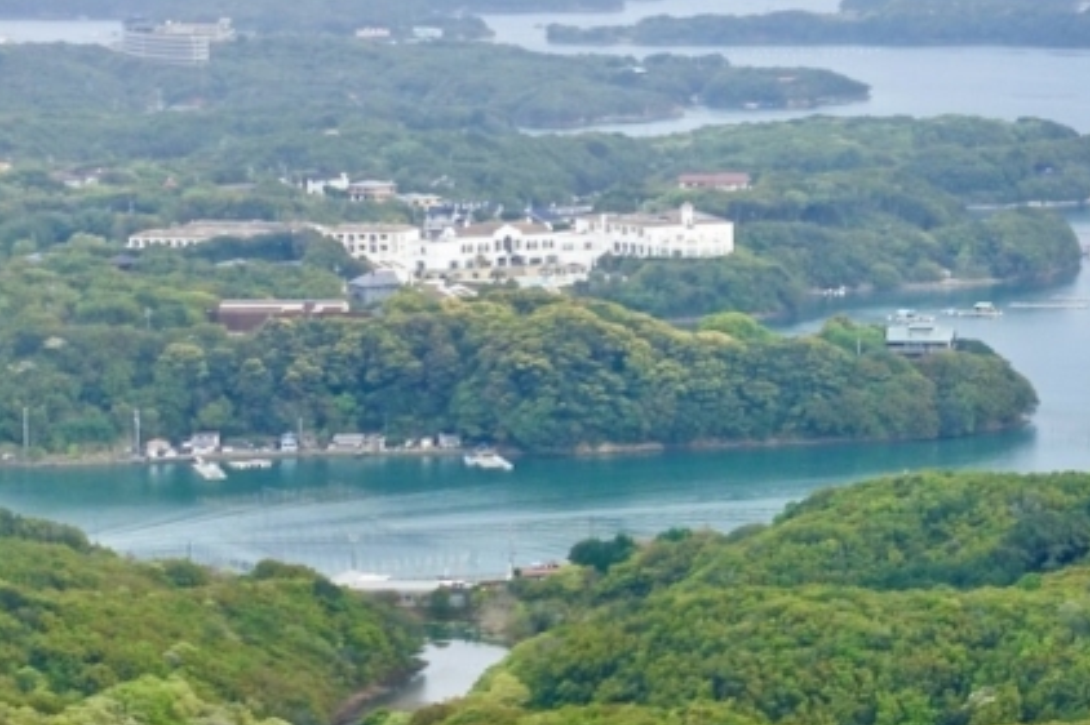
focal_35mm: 171
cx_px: 1186
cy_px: 259
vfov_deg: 8.0
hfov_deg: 11.8
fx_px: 5175
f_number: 5.6
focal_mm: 25.7
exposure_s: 1/200
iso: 125
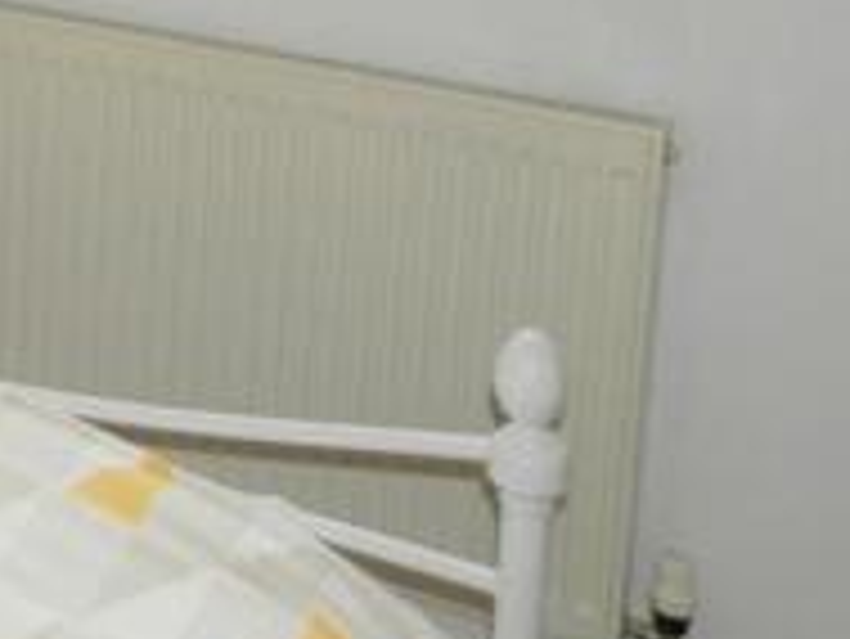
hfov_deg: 22.4
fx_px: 1892
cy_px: -182
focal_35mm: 77
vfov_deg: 18.0
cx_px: -281
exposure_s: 1/40
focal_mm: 4.5
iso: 80
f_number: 3.1
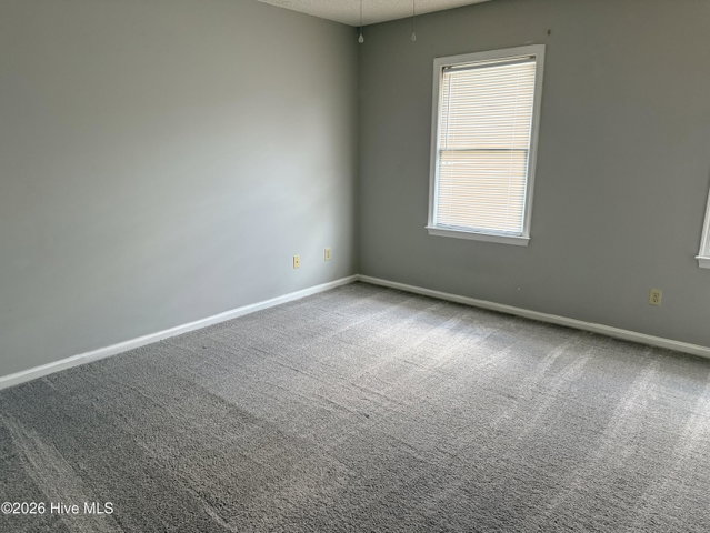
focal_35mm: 24
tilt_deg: -13.3
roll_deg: +0.4
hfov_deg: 71.6
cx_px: 355
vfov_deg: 56.9
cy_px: 266
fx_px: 493
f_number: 1.78
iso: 200
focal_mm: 6.76
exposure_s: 1/66
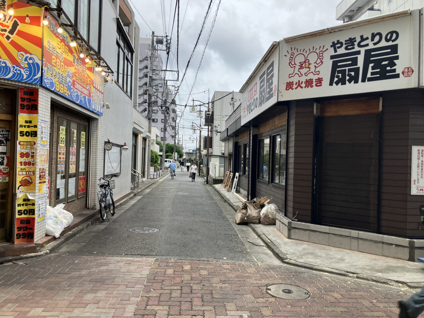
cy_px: 159
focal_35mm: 28
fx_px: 343
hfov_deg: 63.4
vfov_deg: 49.7
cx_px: 212
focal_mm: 3.99
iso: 40
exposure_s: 1/100
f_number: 1.8
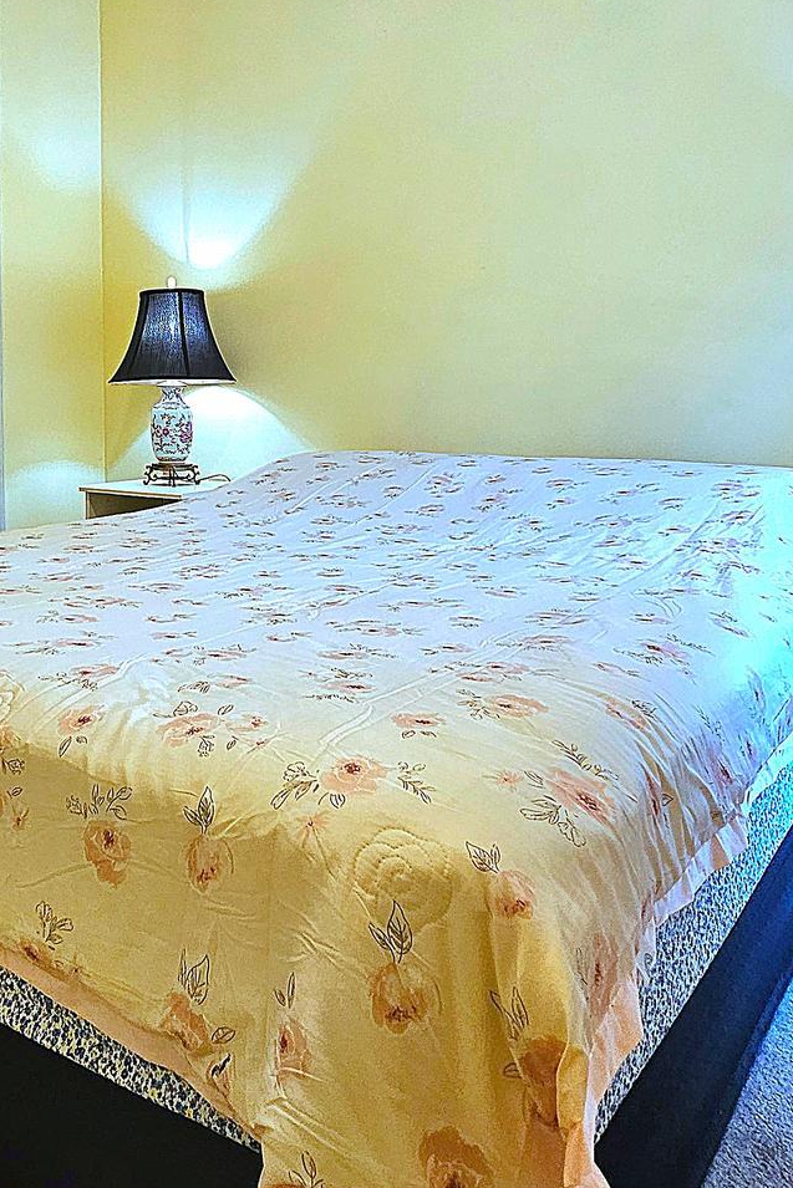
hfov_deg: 42.9
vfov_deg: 61.9
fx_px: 958
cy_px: 383
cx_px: 157
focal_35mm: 29
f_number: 2.2
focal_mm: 2.2
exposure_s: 1/60.2
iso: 160
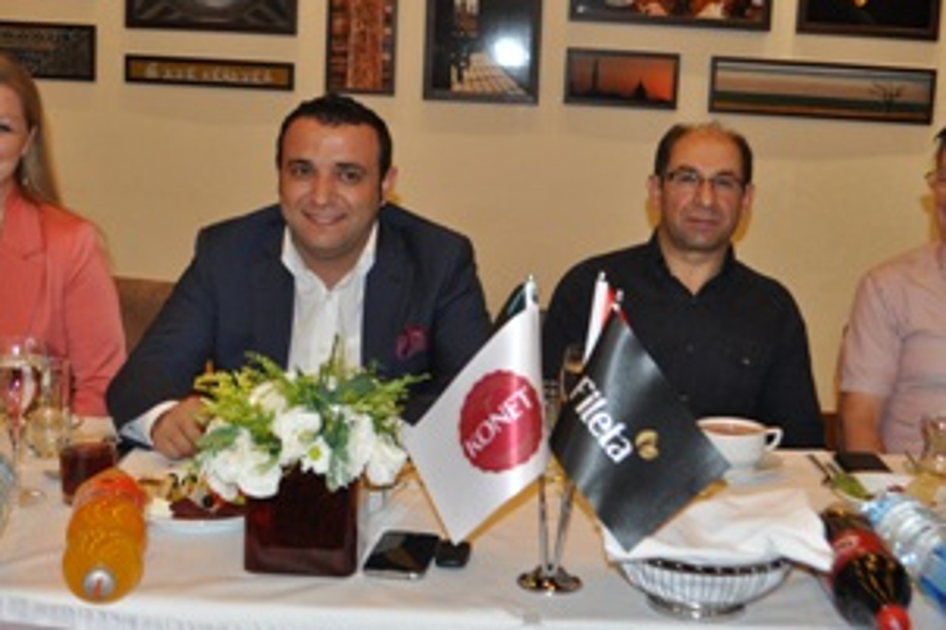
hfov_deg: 40.4
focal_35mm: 49
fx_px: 1287
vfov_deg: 27.4
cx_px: 495
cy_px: 229
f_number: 4
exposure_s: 1/60
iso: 800
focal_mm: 22
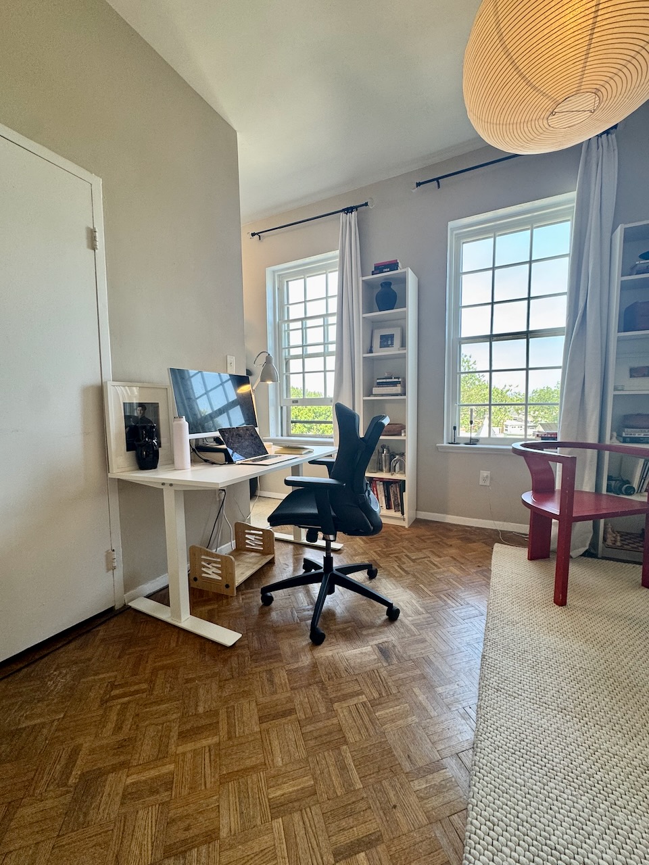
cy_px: 432
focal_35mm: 14
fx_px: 350
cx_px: 324
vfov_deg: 102.1
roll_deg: +0.3
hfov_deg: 85.7
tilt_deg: -4.7
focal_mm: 2.22
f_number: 2.2
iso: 125
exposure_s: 1/120
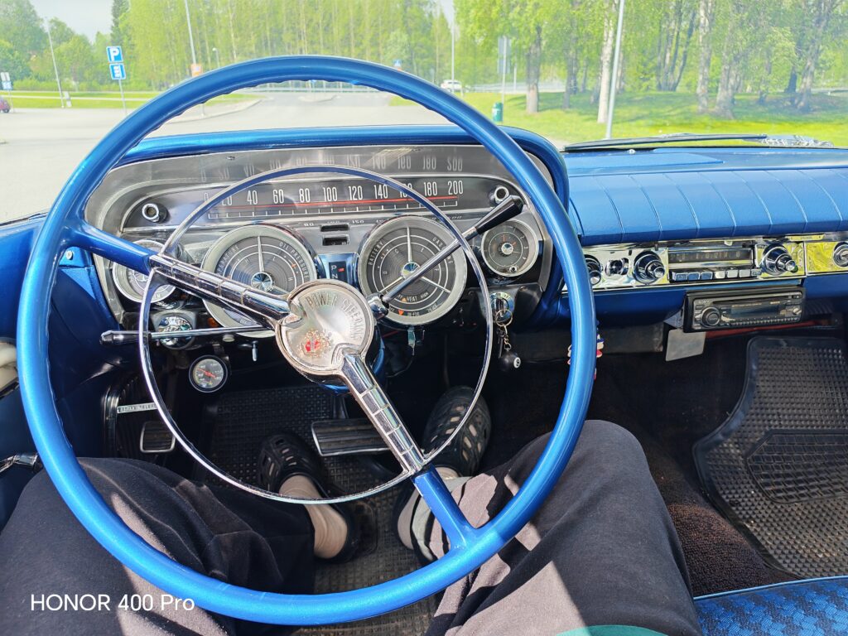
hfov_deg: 71.6
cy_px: 318
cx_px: 424
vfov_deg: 56.8
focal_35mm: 24
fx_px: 588
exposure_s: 1/240
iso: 50
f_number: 1.9
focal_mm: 6.12
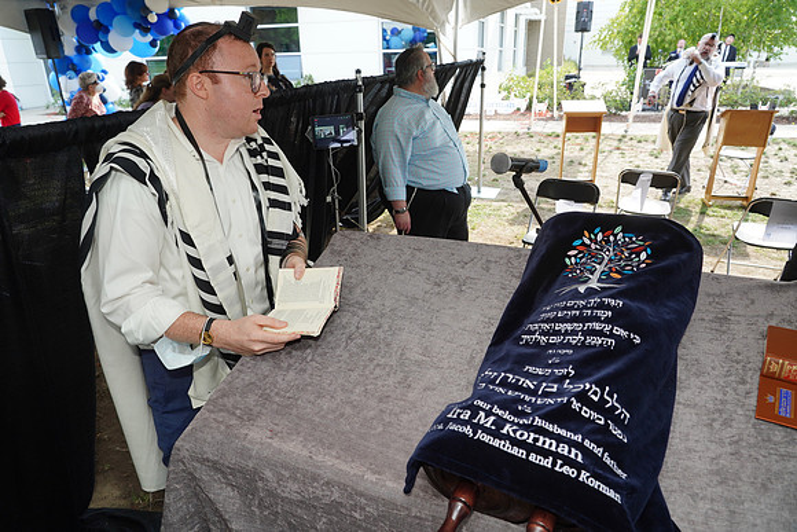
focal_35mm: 24
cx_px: 398
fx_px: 531
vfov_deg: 53.2
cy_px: 266
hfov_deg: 73.7
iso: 320
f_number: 6.3
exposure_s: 1/125
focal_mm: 24
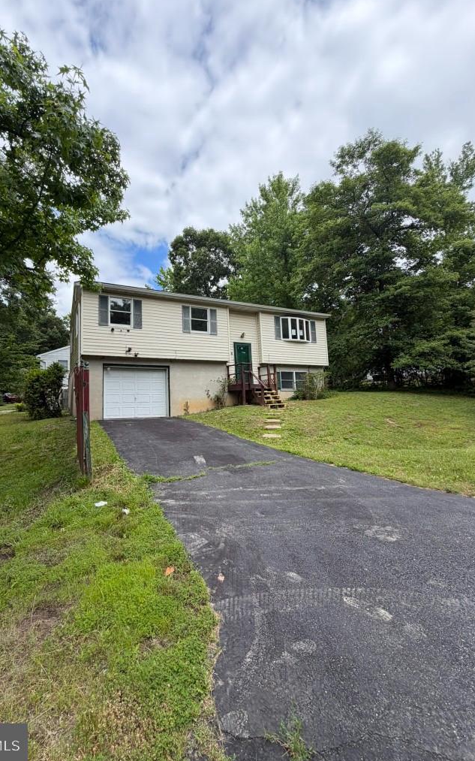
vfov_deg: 101.5
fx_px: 311
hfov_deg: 74.0
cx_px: 191
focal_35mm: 15
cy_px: 379
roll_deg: +1.0
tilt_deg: +7.6
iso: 32
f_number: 2.2
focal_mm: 2.22
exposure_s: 1/770
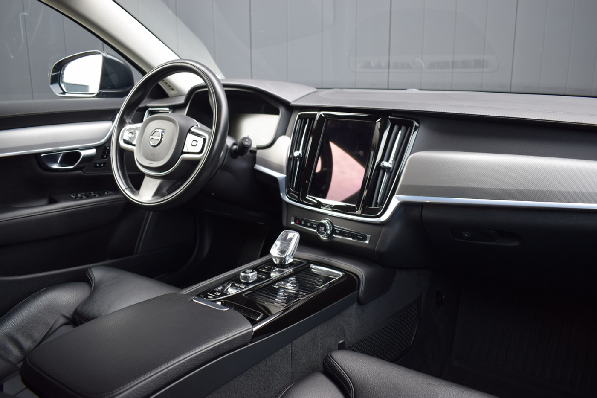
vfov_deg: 43.6
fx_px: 497
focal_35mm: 30
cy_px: 199
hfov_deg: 61.9
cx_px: 298
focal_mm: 20
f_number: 4
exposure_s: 1/60
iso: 400
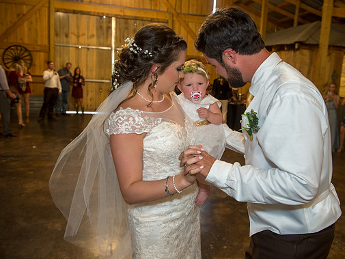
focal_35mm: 32
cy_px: 131
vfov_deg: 44.2
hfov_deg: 56.7
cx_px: 190
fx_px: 319
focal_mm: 29
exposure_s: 1/160
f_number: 4
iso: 1600
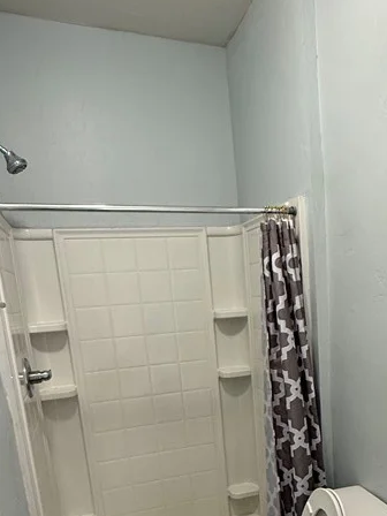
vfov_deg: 53.5
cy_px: 404
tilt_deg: -12.3
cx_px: 263
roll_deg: +3.2
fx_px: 477
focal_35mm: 32
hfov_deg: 43.5
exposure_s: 1/60
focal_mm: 2.22
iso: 320
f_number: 2.2
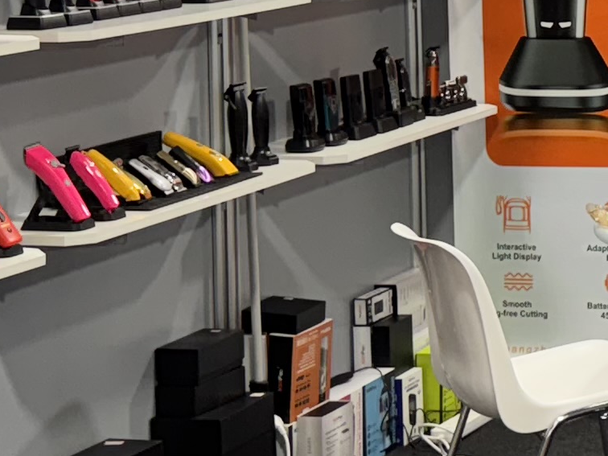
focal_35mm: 128
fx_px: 2248
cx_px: 1123
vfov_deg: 11.4
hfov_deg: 13.6
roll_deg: +0.4
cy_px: -42
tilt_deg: -2.6
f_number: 1.78
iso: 64
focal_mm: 6.76
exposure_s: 1/100
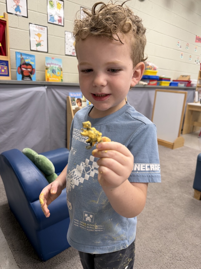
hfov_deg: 56.8
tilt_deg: -15.6
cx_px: 100
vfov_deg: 71.6
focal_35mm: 24
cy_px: 134
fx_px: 186
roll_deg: -3.3
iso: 160
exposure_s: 1/60
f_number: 1.78
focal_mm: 6.76
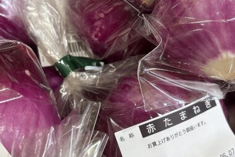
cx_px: 119
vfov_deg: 20.0
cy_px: 60
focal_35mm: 68
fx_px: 444
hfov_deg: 29.6
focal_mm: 5.96
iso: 125
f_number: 1.6
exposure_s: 1/60
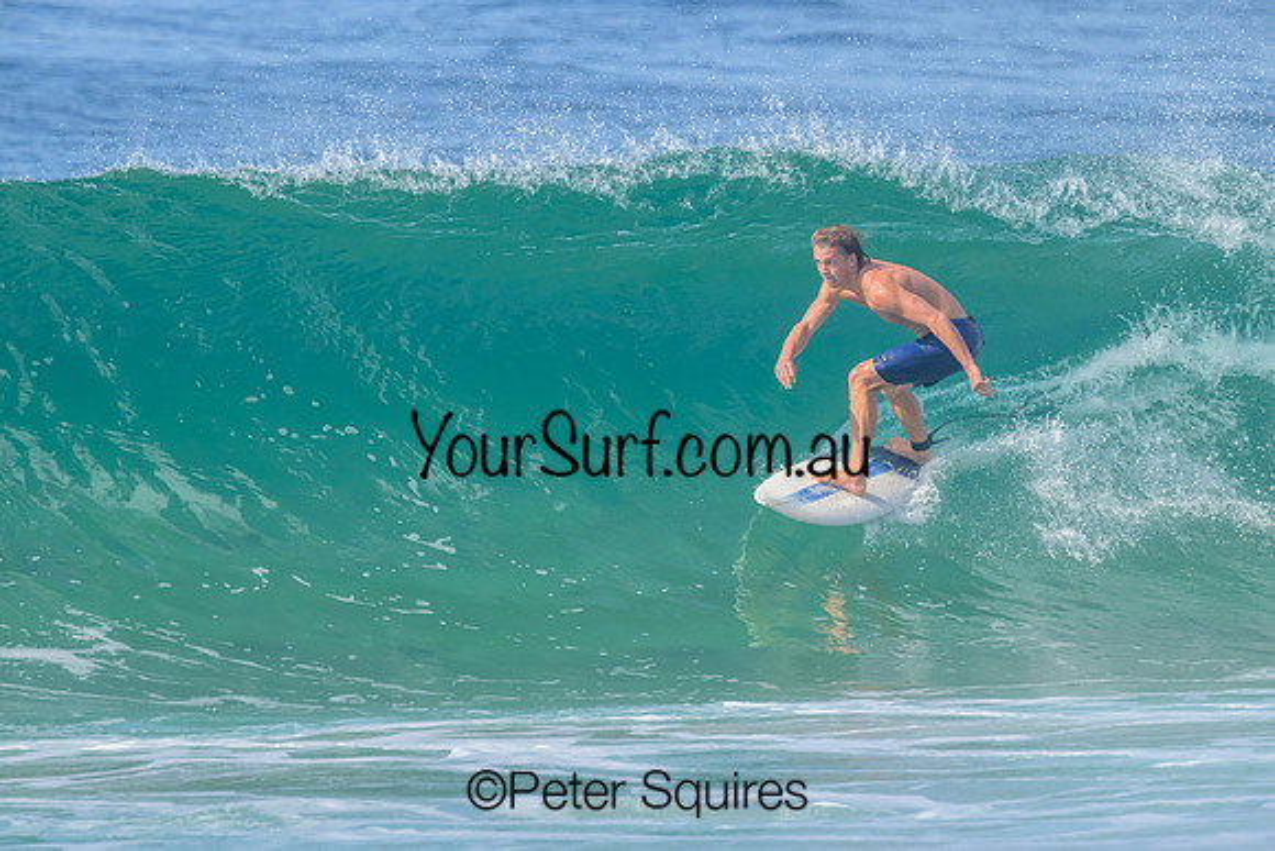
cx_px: 736
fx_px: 26975
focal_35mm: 761
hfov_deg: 2.7
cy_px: 391
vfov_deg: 1.8
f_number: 11
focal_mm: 660
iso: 1250
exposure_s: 1/2000
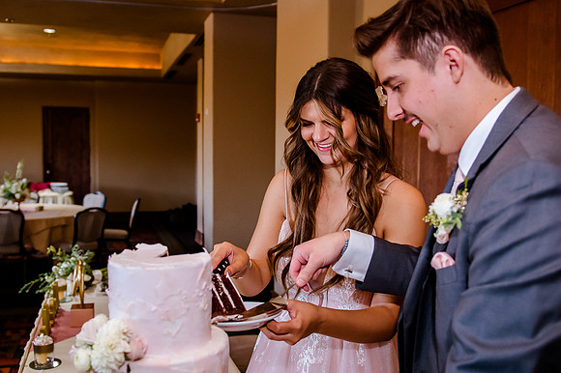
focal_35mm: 35
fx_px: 540
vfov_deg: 38.1
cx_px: 270
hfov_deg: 54.9
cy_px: 187
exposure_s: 1/400
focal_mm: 24
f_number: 2.8
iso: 3200
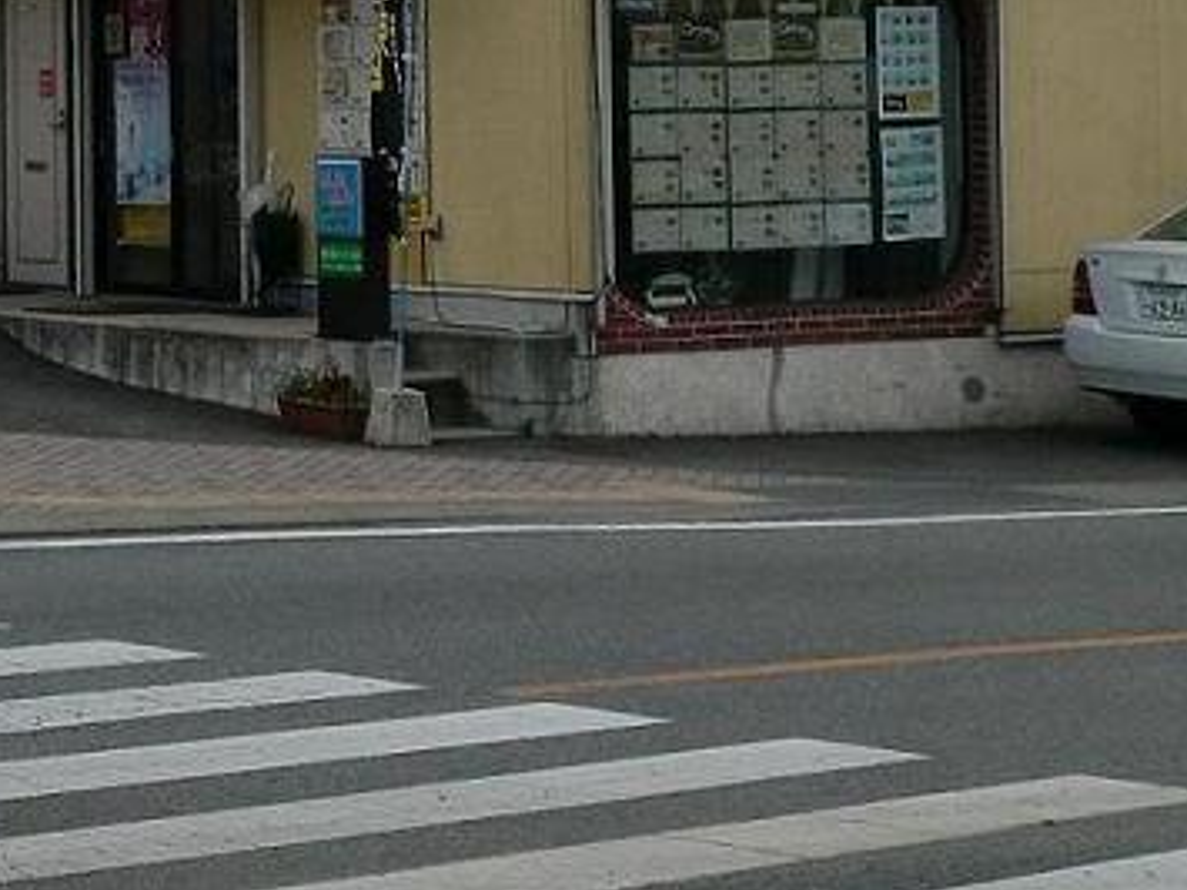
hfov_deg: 12.8
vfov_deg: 9.5
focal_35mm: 151
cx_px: -184
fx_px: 5176
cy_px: -433
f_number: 10
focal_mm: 7.91
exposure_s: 1/125
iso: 64
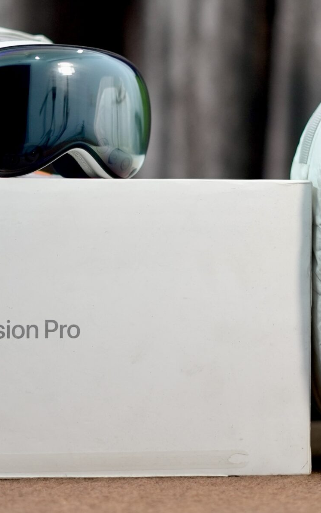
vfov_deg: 19.1
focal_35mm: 109
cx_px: 176
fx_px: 1527
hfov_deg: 12.0
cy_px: 221
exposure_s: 1/100
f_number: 1.8
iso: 640
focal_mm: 50
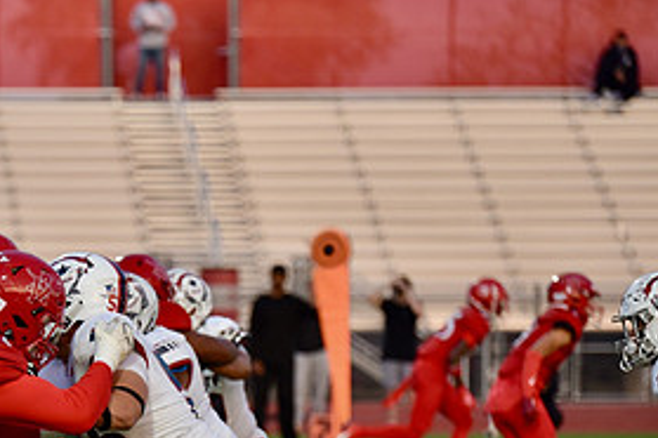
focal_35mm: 322
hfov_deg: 6.4
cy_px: 430
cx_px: 59
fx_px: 5885
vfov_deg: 4.3
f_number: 2.8
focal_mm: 155
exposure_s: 1/800
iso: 1000
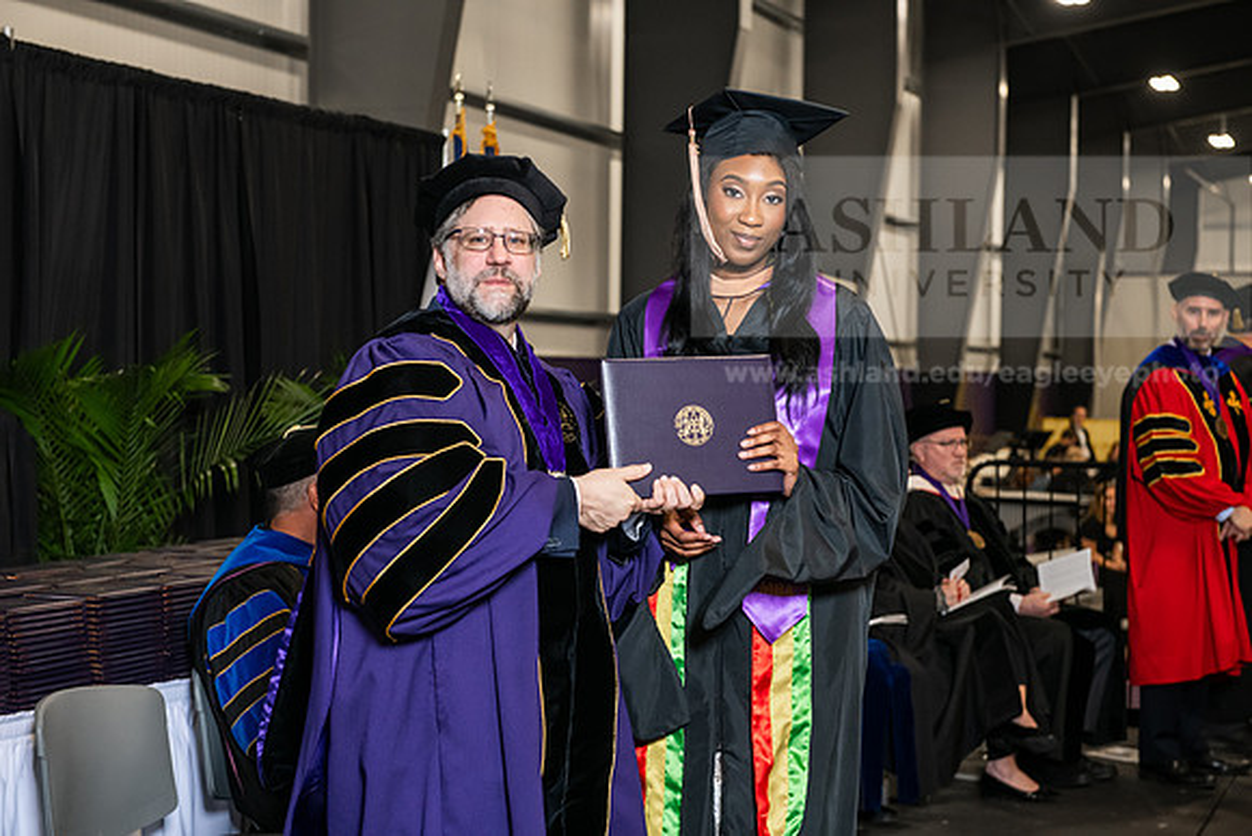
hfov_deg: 30.5
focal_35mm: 66
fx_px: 2296
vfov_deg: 20.6
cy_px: 418
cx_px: 626
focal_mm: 66
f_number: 5
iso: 2000
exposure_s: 1/200
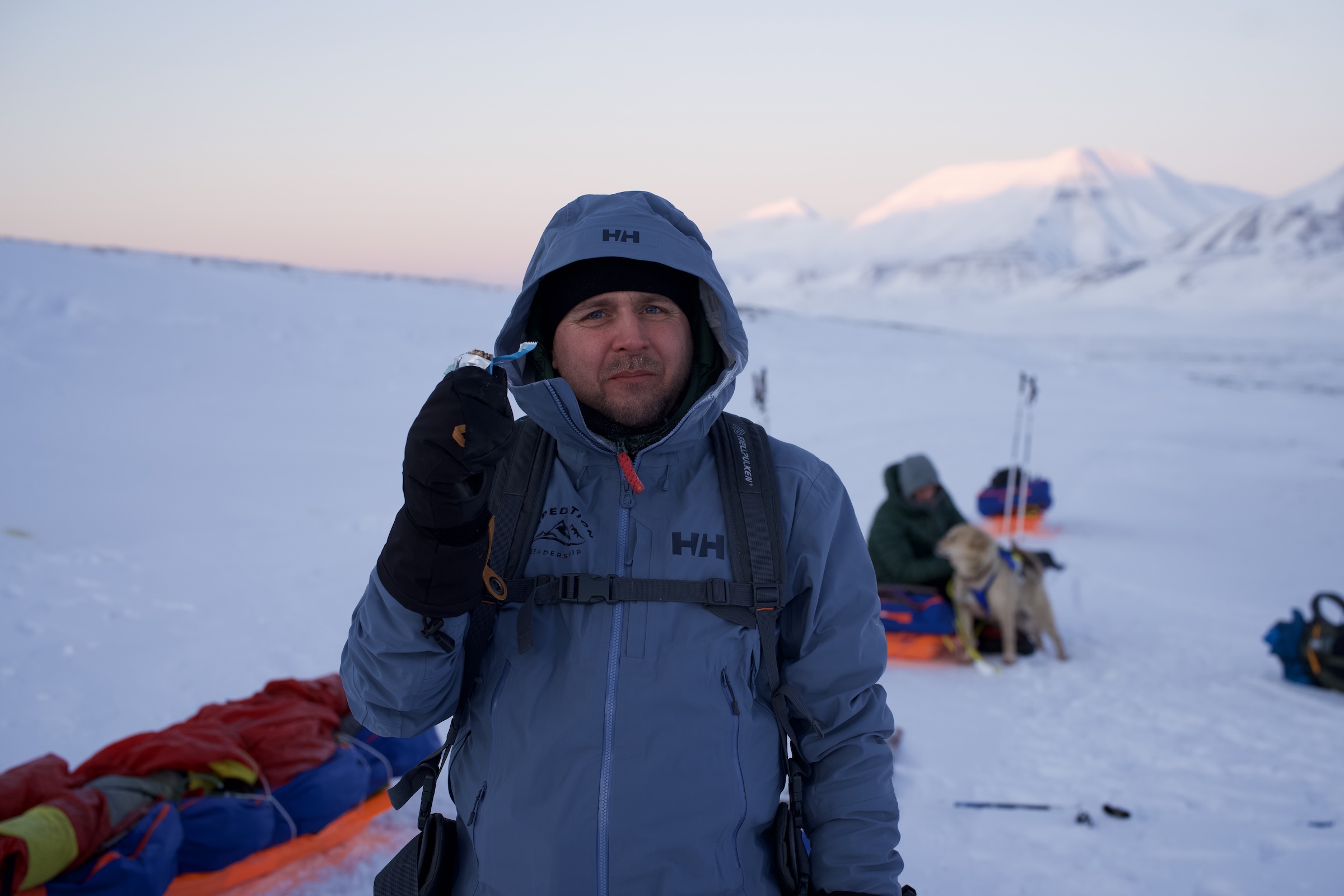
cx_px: 672
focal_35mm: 50
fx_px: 1867
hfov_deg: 39.6
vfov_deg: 27.0
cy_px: 448
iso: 500
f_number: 3.5
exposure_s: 1/250
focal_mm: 50
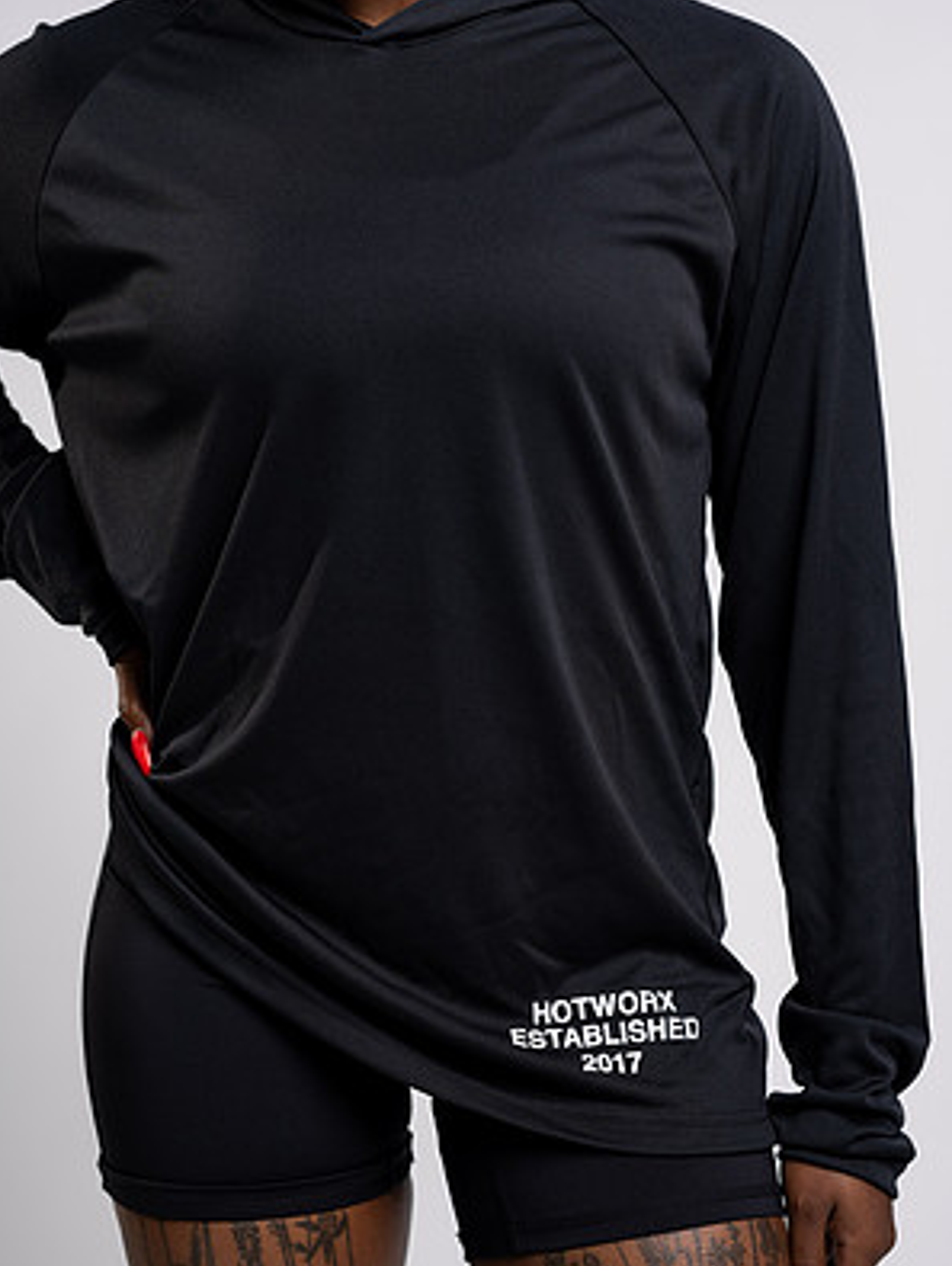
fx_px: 3405
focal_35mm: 93
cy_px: 712
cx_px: 474
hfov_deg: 15.9
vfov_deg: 21.1
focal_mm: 85
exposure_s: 1/160
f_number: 4
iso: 200
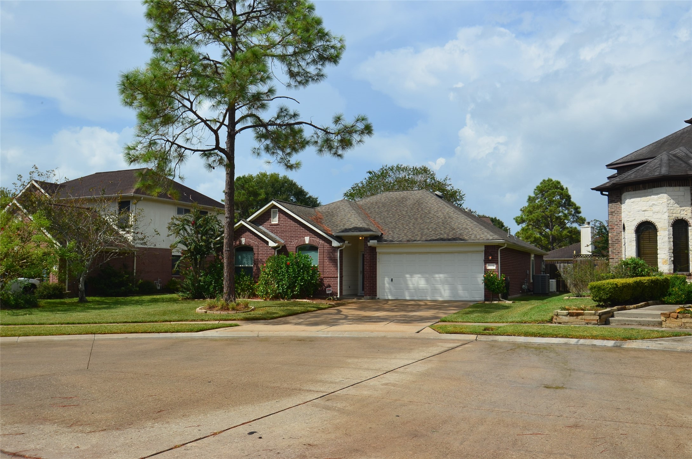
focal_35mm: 30
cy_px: 230
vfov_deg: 43.4
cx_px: 346
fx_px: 575
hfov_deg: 62.0
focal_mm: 20
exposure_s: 1/400
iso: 200
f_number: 11
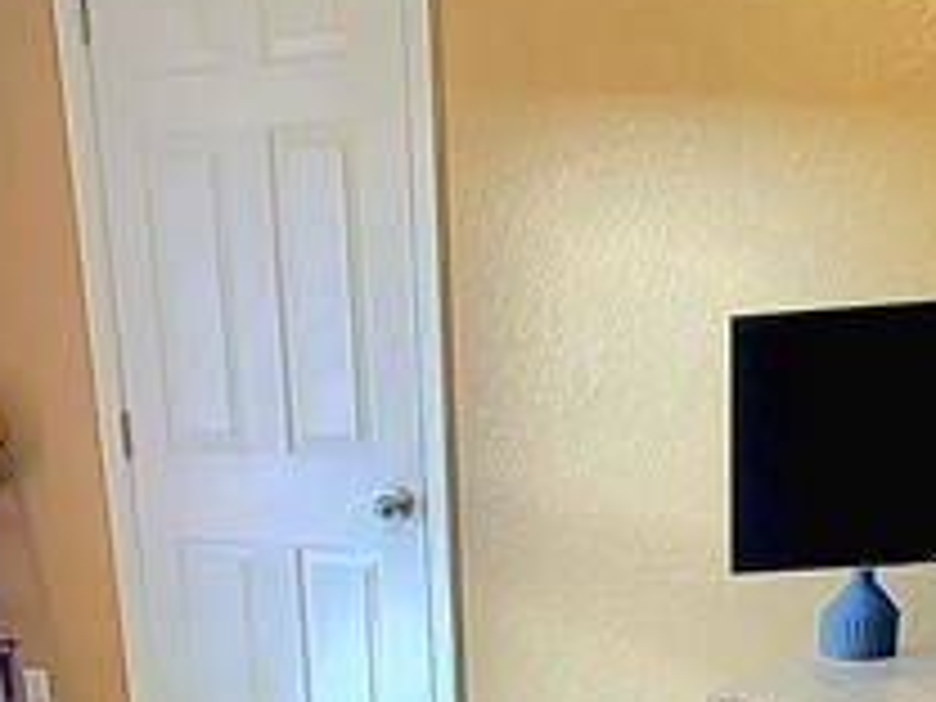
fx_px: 1731
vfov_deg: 19.6
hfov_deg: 30.2
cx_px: 382
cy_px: 1089
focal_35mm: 64
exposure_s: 1/60.2
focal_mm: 2.2
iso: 160
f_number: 2.2
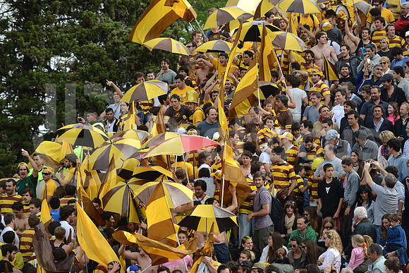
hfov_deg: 14.2
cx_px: 204
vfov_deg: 9.5
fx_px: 1648
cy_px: 136
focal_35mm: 145
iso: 250
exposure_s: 1/1250
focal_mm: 145
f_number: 2.8
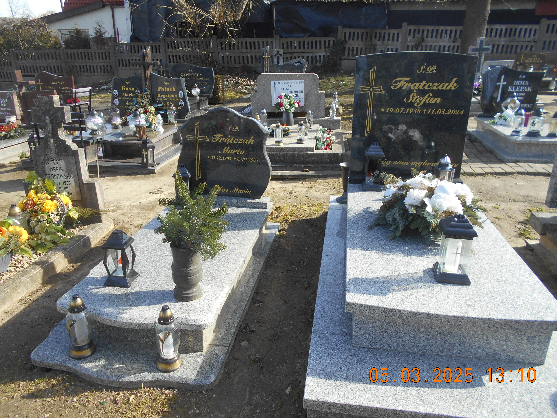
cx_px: 278
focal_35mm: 26
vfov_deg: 53.1
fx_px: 418
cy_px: 209
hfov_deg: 67.3
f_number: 3.2
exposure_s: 1/400
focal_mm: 4.6
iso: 80
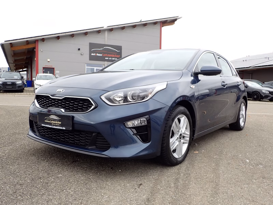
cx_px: 136
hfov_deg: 60.0
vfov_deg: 46.8
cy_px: 102
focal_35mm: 30
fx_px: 237
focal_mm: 5.4
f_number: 3.2
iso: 100
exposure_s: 1/200
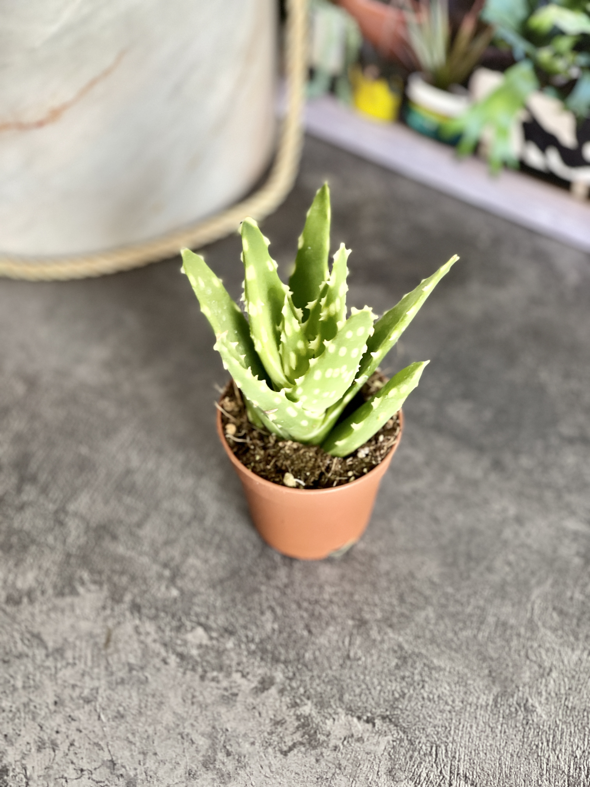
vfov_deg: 30.3
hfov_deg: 22.9
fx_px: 1454
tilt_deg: -51.0
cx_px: 295
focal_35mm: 64
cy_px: 394
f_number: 2.2
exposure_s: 1/40
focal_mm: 7.5
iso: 200
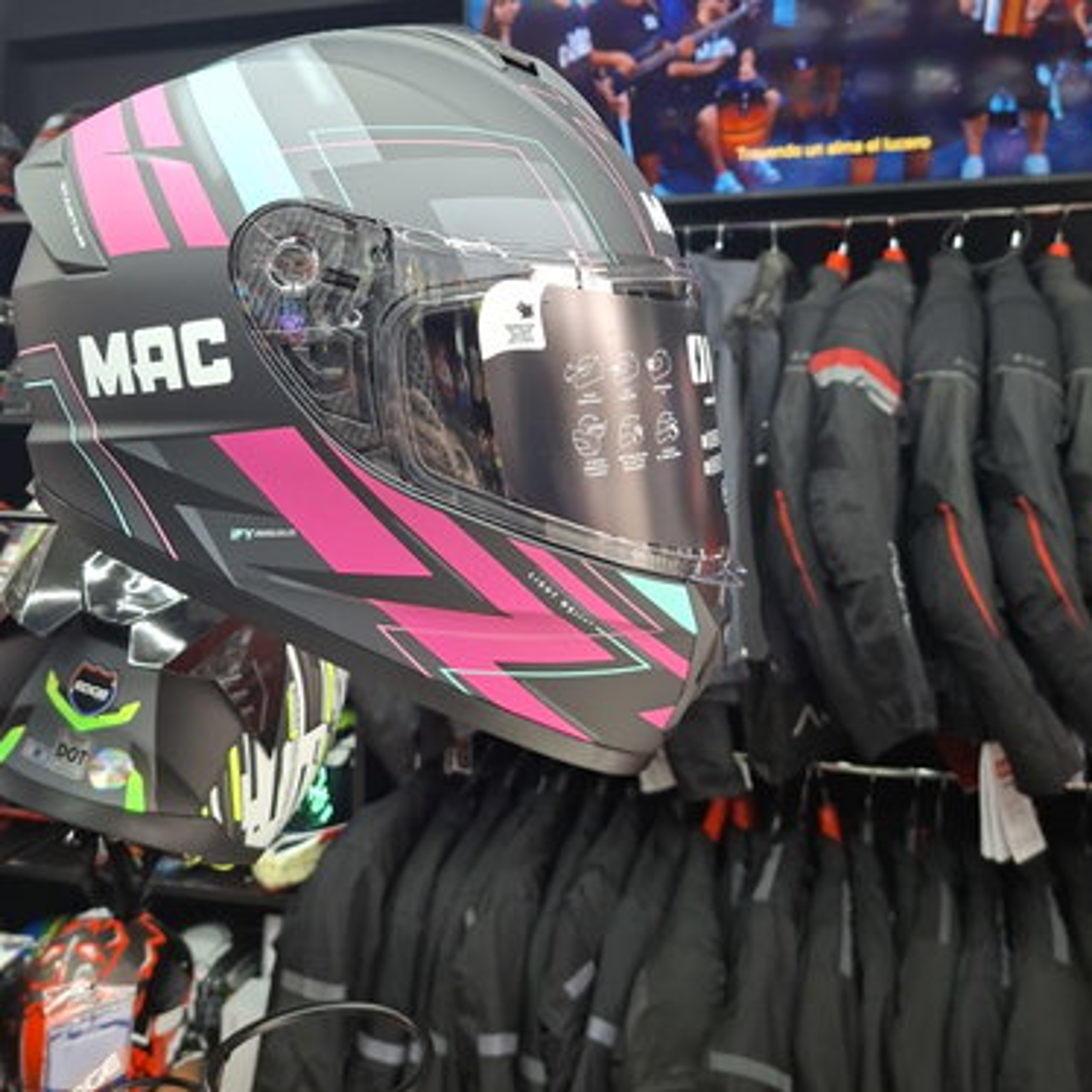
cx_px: 537
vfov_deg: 54.7
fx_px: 1035
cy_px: 381
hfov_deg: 55.6
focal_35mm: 29
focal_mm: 5.54
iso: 250
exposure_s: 1/100
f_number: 1.8
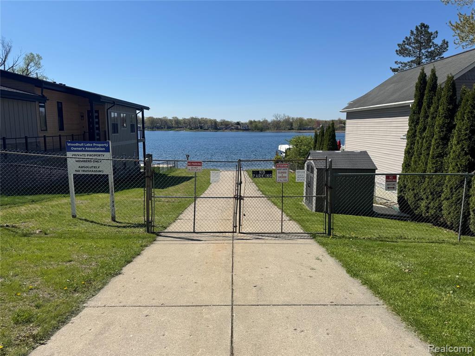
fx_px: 329
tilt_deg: -10.2
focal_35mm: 24
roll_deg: +1.2
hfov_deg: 71.6
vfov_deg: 56.8
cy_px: 178
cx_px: 238
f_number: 1.78
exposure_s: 1/6410
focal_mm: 6.76
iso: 80
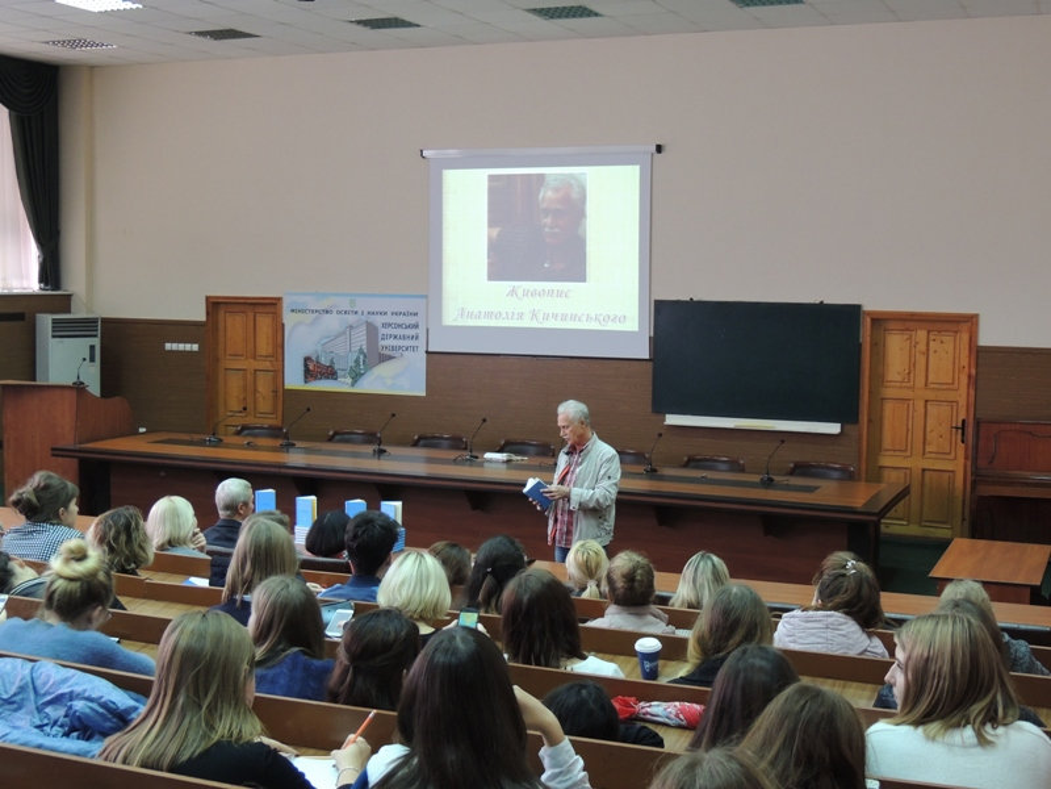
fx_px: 1427
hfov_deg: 40.4
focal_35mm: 47
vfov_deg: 30.9
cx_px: 526
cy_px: 394
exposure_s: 1/20
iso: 400
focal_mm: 8.3
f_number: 3.5
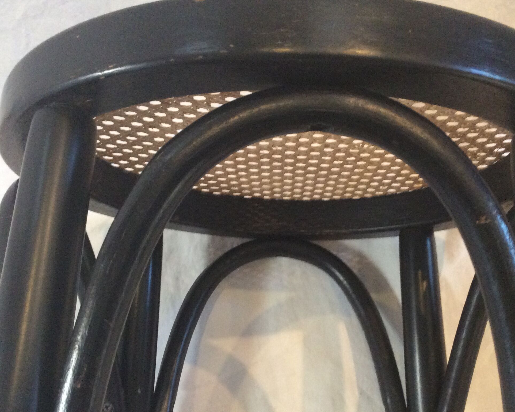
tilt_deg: -78.0
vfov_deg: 35.6
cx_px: 278
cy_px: 242
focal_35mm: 42
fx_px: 640
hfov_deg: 43.8
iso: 200
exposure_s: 1/25
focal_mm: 3.3
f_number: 2.4
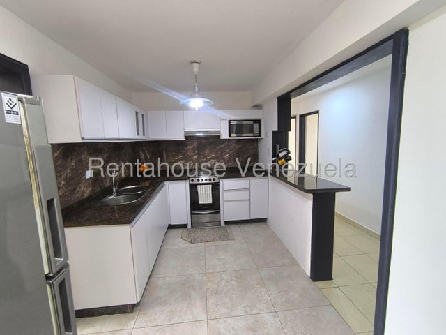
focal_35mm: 16
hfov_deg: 94.5
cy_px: 168
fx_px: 206
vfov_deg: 78.1
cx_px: 223
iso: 160
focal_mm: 1.65
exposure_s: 1/50
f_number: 2.2
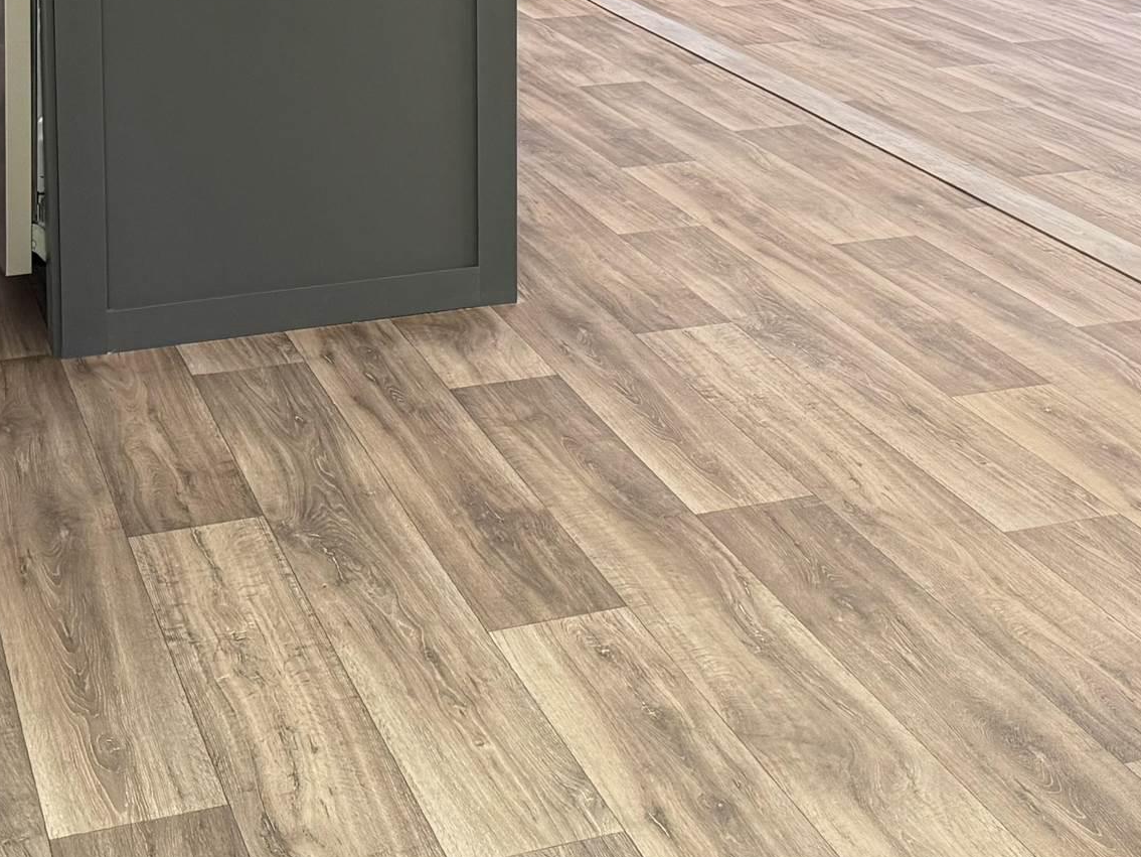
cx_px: 601
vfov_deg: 21.4
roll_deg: +0.1
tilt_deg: -7.4
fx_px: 2143
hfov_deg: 29.8
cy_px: -96
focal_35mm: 65
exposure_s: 1/60
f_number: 1.78
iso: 320
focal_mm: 6.76
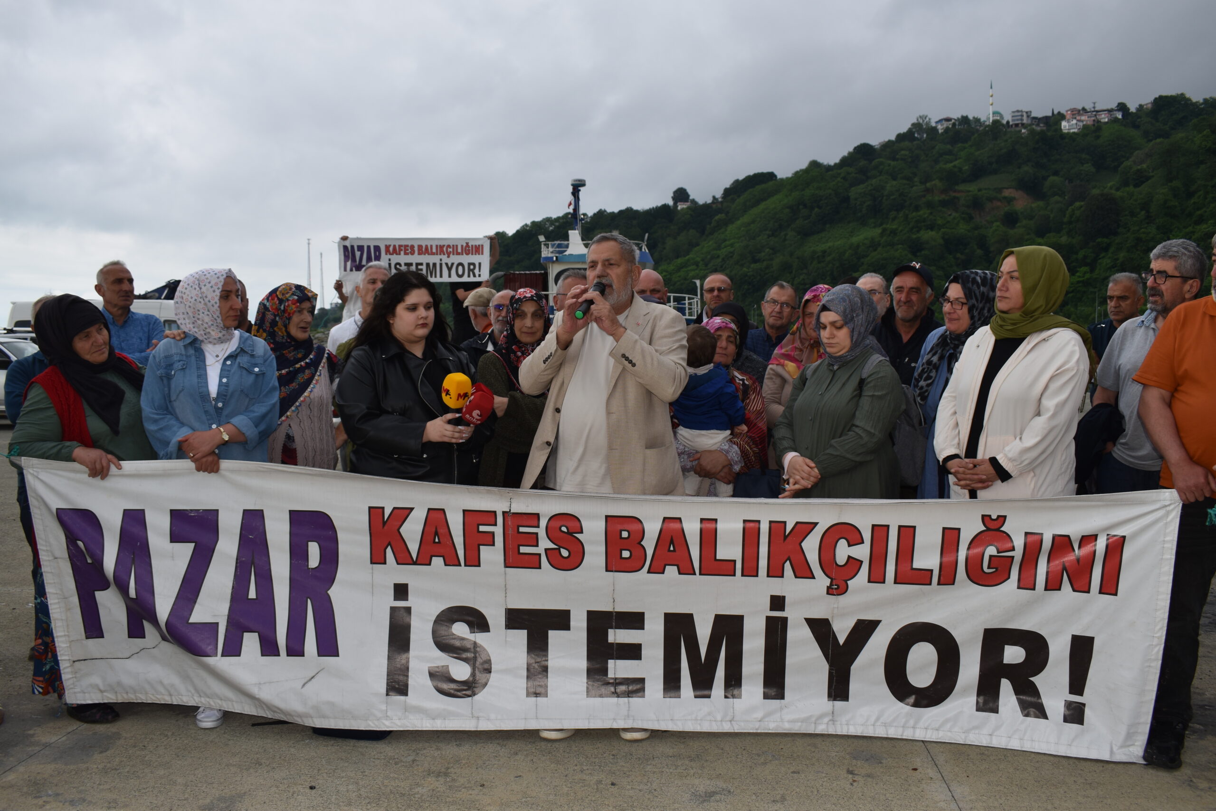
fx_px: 1013
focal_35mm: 30
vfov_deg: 43.6
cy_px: 406
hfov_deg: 61.9
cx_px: 608
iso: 100
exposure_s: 1/160
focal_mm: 20
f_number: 6.3
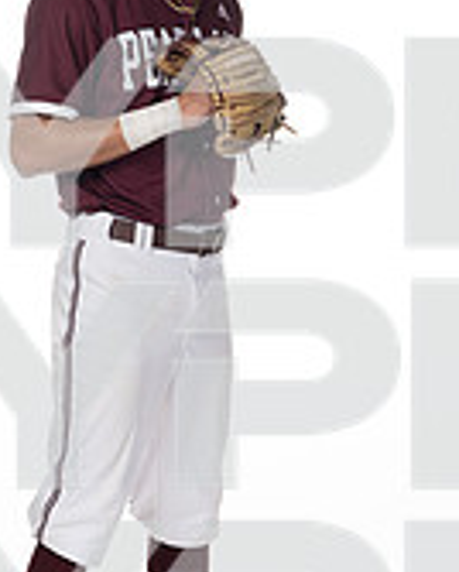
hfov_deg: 12.4
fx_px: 2102
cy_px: 387
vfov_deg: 15.5
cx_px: 134
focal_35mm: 124
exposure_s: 1/250
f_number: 6.3
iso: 400
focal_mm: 49
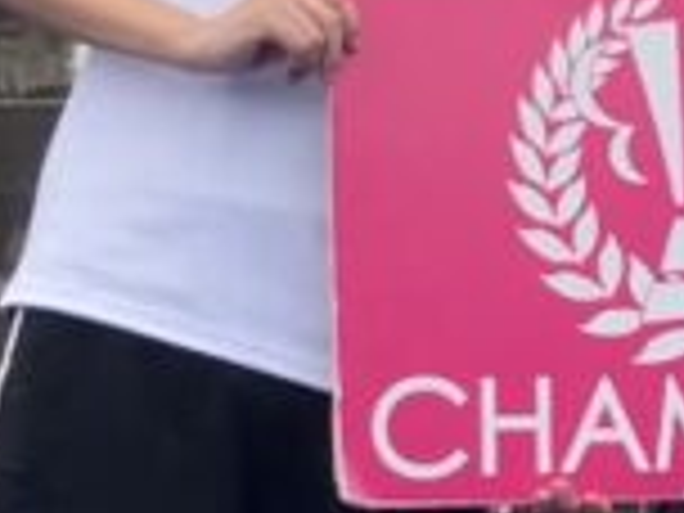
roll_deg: -0.5
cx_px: 1260
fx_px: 3735
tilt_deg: -1.0
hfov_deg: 9.9
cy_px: 374
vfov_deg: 7.9
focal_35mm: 189
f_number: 1.8
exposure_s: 1/246
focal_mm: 3.99
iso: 25
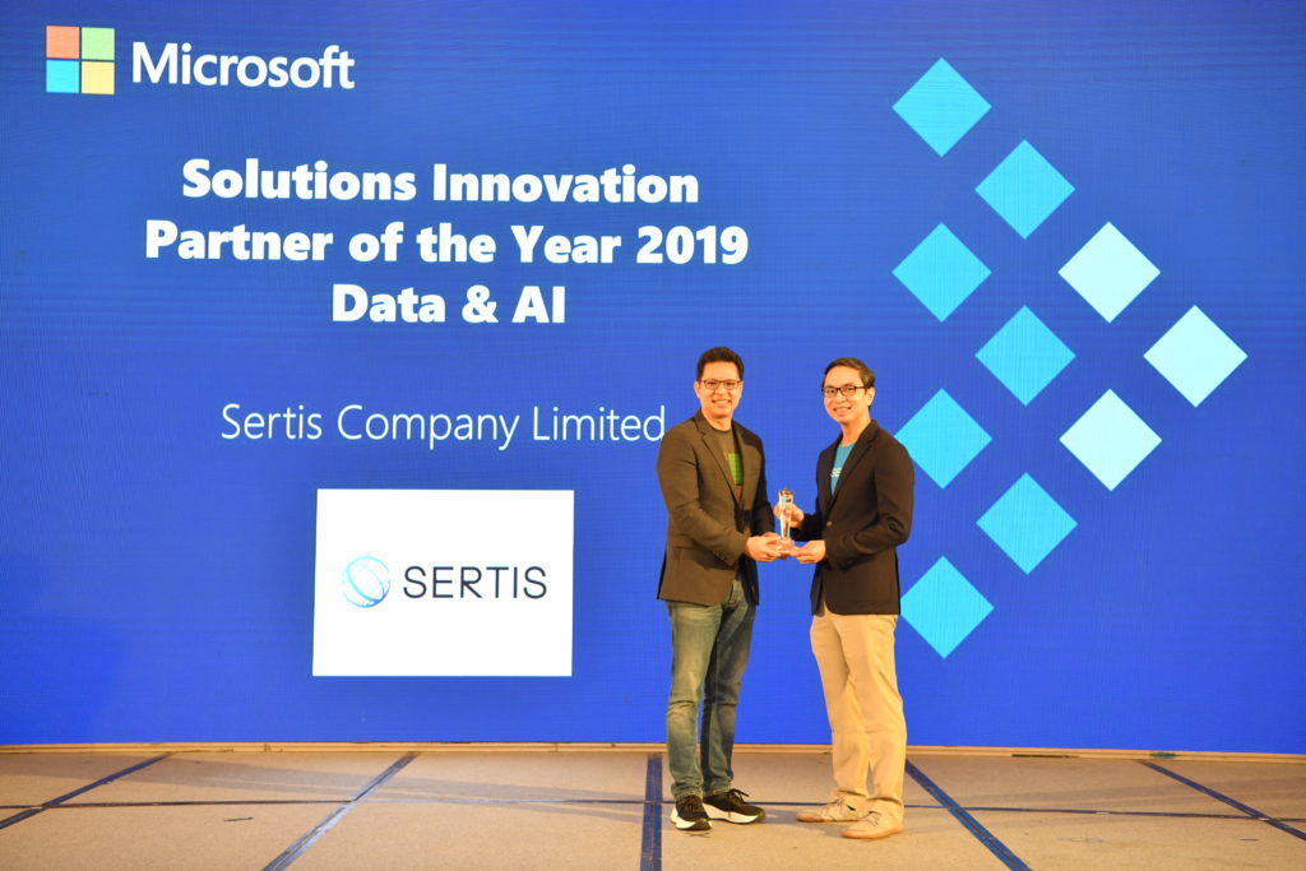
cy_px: 436
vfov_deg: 28.1
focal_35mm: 48
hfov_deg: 41.1
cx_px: 653
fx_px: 1741
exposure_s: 1/100
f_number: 4
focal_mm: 48
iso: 1000
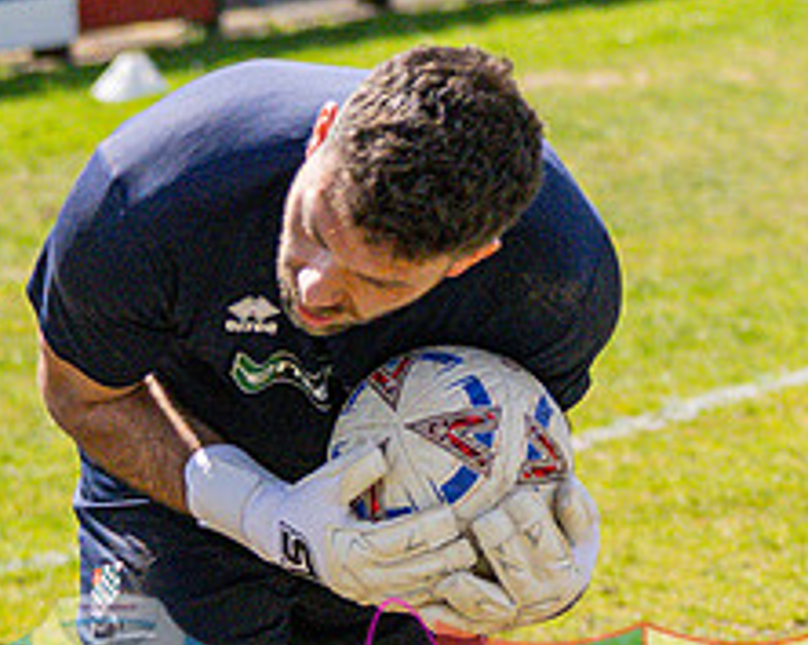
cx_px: 703
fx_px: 7045
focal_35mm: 295
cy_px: 515
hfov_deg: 6.6
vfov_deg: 5.2
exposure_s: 1/26000
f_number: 2.5
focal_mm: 56
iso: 2000
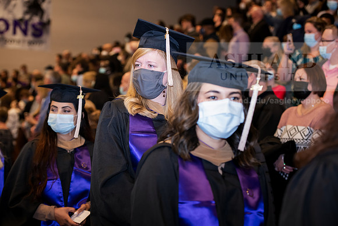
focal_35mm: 80
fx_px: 751
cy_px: 113
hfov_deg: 25.4
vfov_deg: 17.1
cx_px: 169
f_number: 4
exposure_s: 1/200
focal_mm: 80
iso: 2000
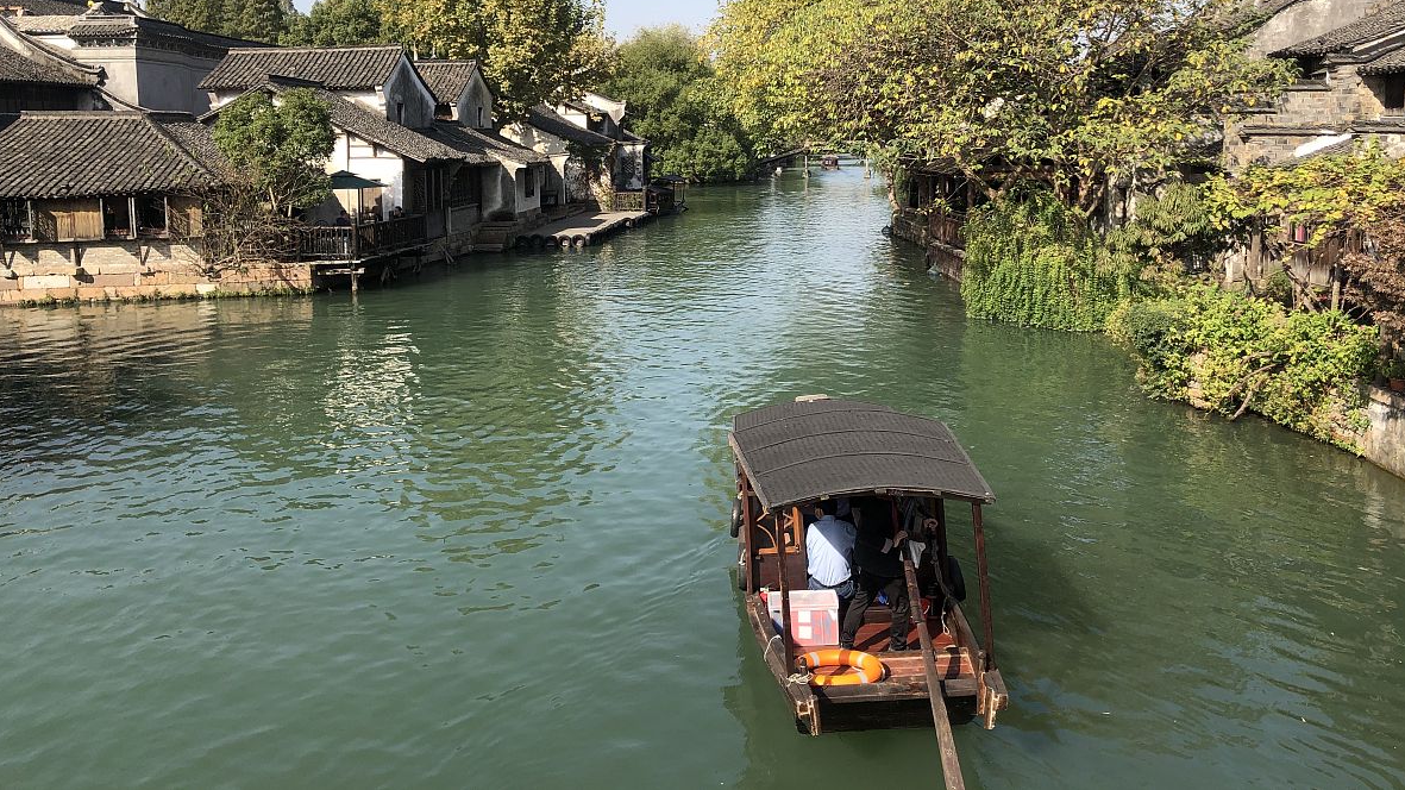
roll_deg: +0.7
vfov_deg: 37.3
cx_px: 708
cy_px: 256
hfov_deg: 62.6
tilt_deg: -6.2
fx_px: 1155
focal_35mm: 31
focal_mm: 3.99
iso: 20
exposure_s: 1/1200
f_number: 1.8
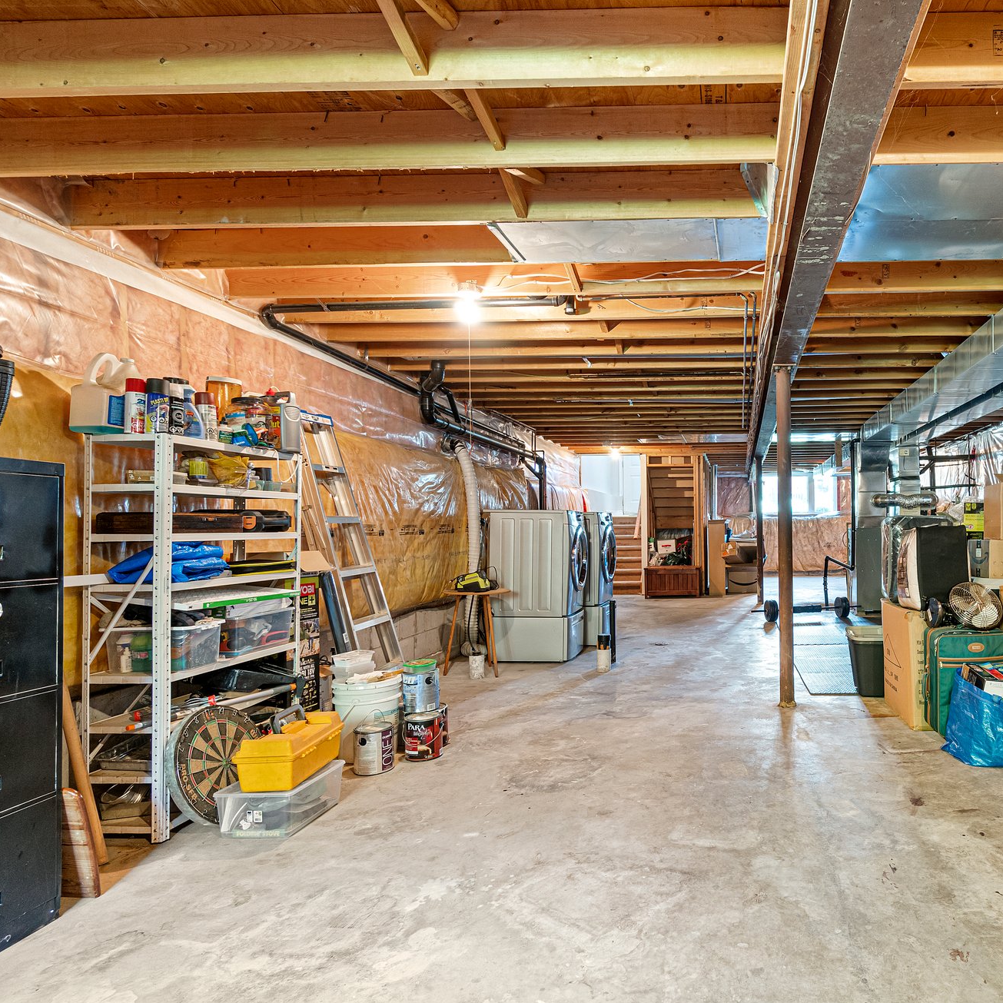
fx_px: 656
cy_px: 524
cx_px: 736
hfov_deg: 70.5
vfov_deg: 74.8
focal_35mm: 20
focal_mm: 10
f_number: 6.3
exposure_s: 2
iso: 640
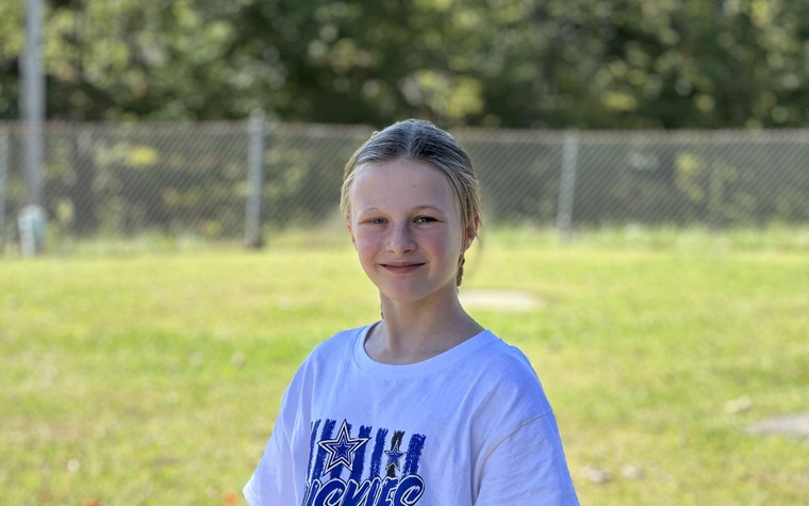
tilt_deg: -12.2
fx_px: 2425
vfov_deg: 11.8
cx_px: 402
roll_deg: -3.0
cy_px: 515
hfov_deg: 18.9
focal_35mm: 110
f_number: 2.8
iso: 25
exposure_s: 1/165
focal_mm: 9
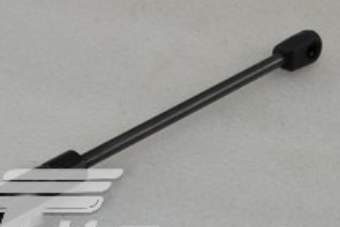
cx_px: -37
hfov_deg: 15.1
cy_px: 218
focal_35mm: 133
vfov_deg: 10.3
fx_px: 1252
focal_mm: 29
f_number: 5.6
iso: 220
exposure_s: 1/125
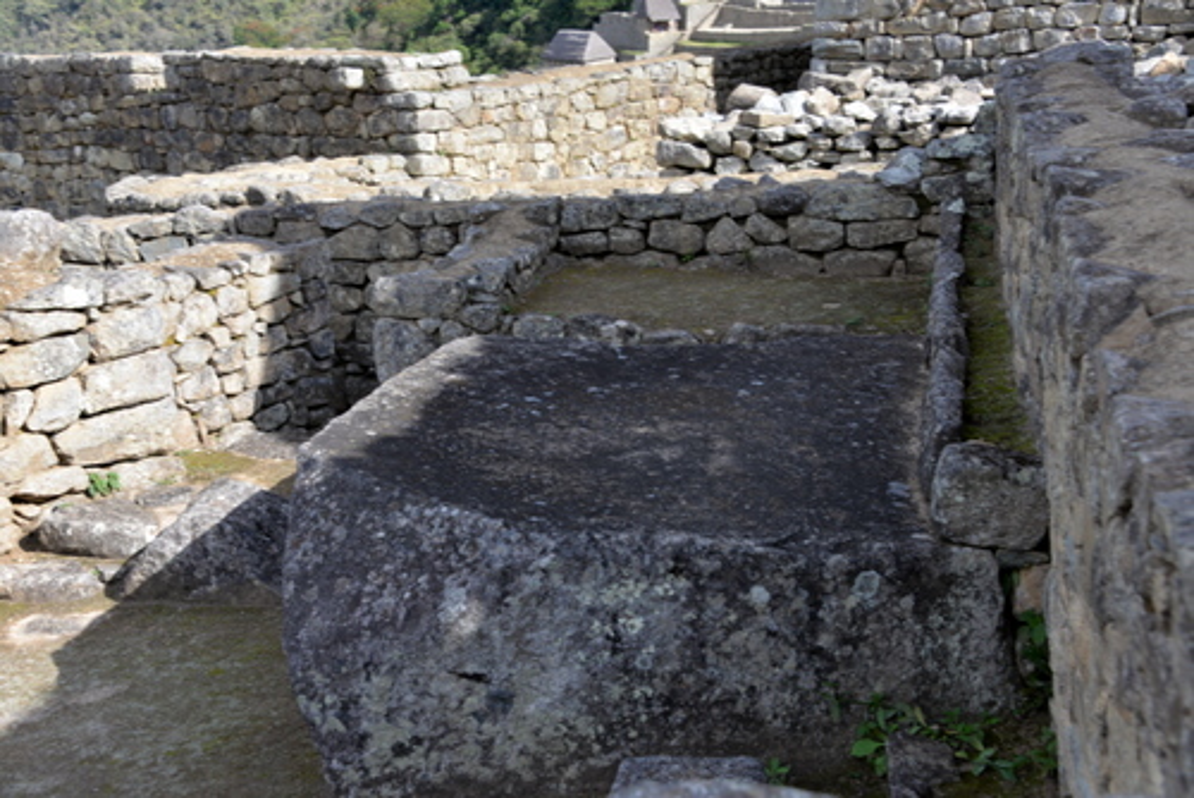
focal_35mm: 50
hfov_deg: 39.6
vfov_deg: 27.0
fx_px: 1659
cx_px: 597
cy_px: 399
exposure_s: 1/200
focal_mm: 50
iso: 200
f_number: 7.1
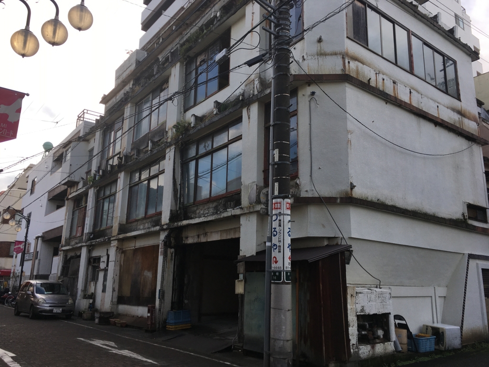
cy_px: 184
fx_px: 410
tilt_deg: +13.1
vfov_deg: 48.2
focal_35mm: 29
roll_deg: -0.1
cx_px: 244
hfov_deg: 61.7
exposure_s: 1/769
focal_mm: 4.15
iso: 25
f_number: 2.2
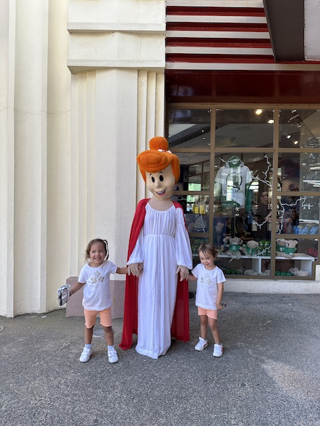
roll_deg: -1.6
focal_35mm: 24
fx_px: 296
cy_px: 213
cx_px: 160
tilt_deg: -1.5
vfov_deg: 71.6
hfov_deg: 56.8
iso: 80
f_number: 1.78
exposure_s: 1/623
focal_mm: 6.86
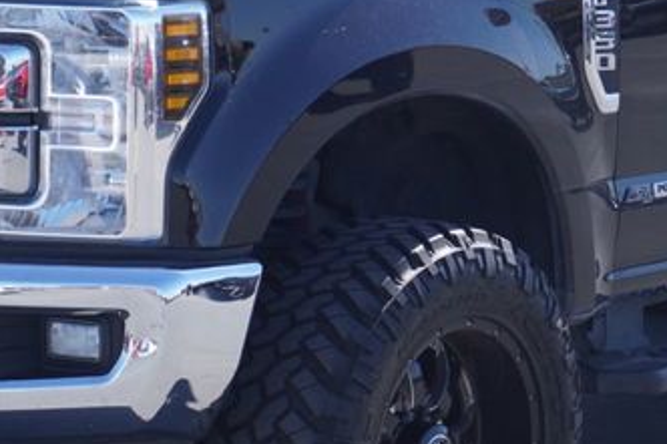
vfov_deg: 9.9
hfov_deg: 14.8
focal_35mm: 139
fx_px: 2574
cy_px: 179
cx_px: 382
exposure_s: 1/125
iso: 100
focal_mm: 30
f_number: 7.1
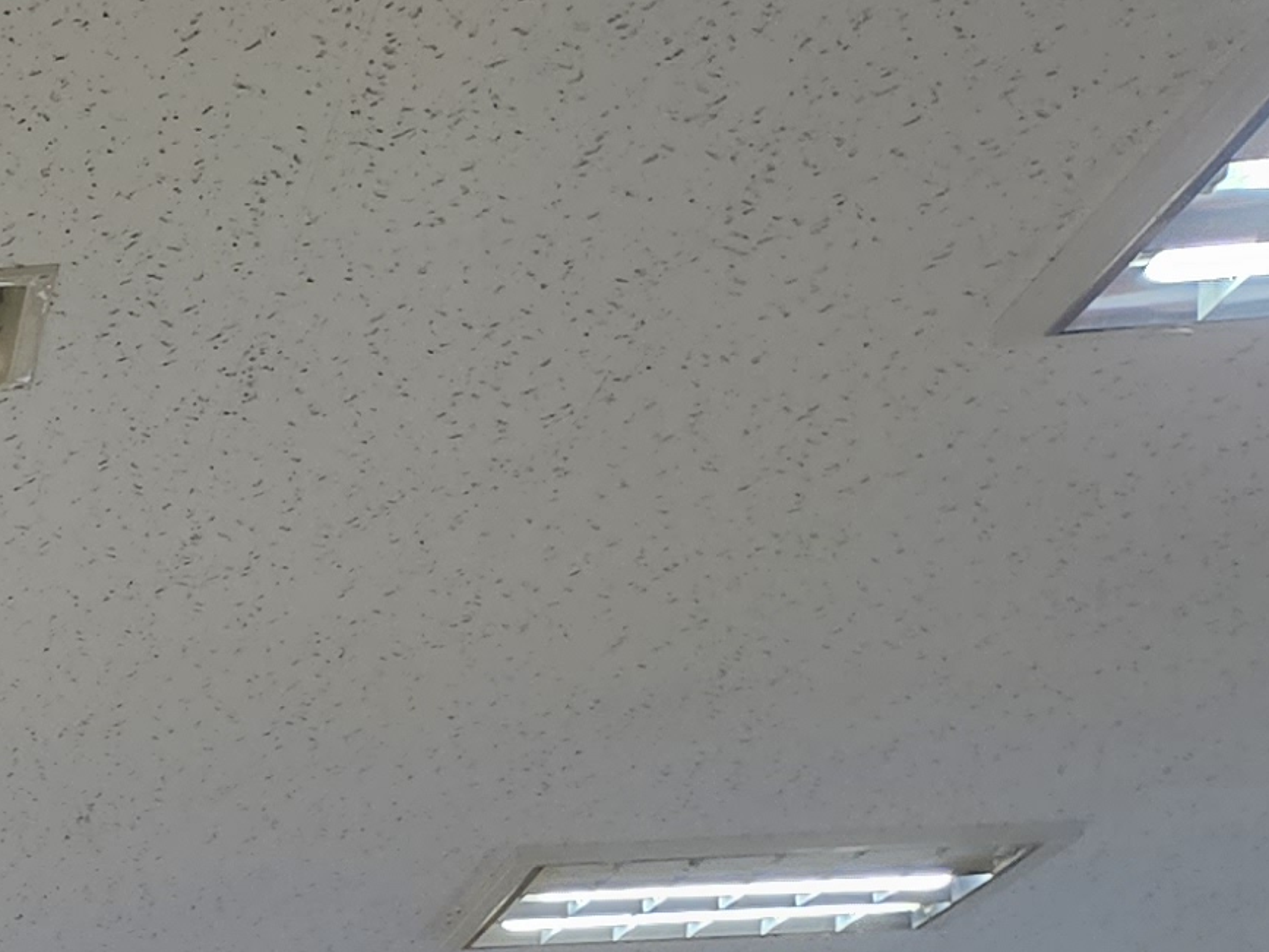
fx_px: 3886
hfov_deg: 14.6
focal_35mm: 106
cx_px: -1412
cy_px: 1882
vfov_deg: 12.4
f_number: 1.8
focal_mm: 5.4
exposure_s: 1/120
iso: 160
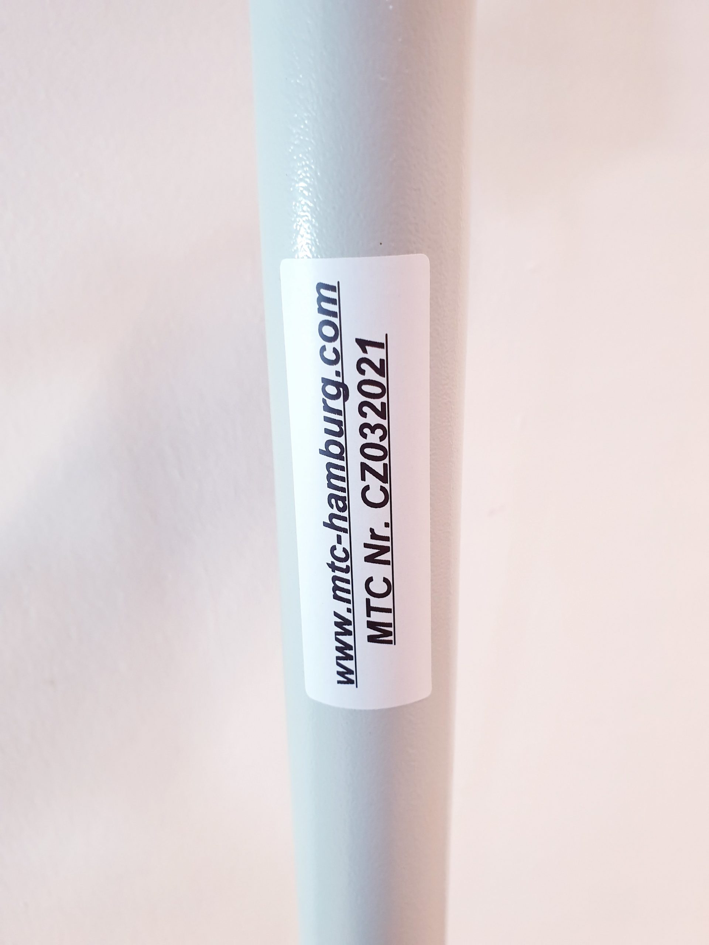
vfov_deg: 67.3
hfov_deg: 53.1
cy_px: 472
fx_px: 710
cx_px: 354
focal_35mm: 26
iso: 200
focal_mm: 4.3
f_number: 2.4
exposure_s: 1/50
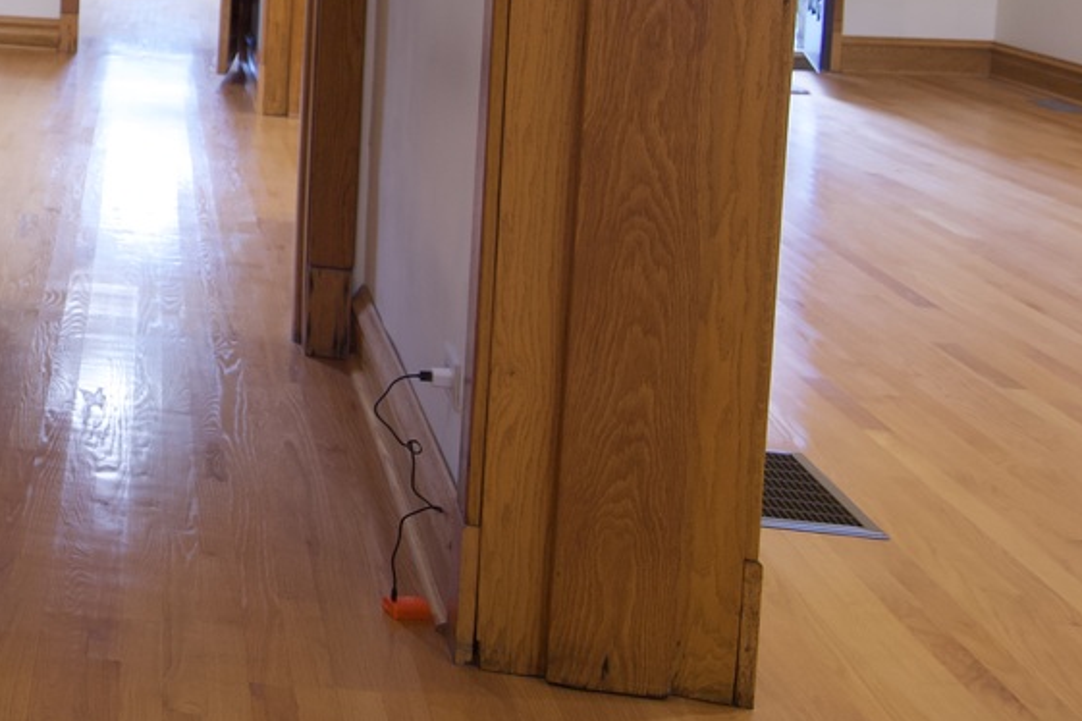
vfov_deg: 24.3
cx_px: -270
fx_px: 1563
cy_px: -66
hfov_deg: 31.1
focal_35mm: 52
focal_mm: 18
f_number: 4.5
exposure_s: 1/30
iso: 640
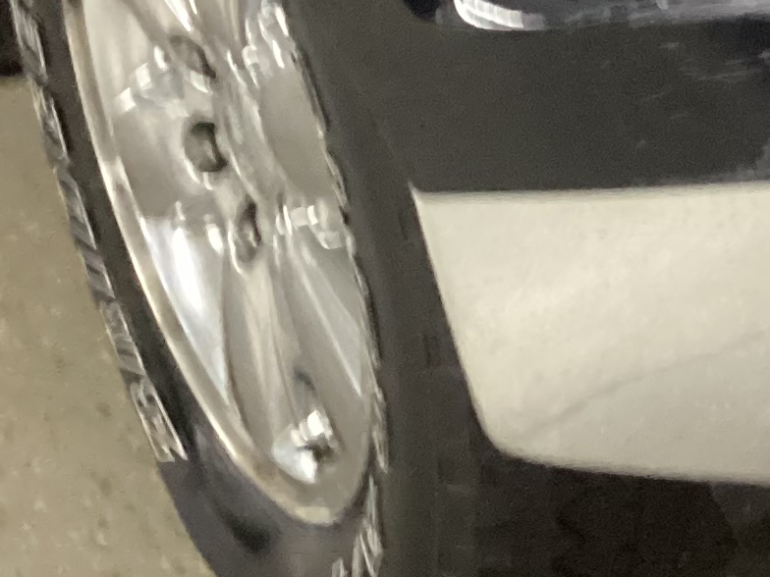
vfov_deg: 10.9
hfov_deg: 14.2
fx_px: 2869
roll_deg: +1.0
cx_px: 1181
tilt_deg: -22.5
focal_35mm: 129
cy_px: -366
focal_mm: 3.3
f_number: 2.4
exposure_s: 1/25
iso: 400
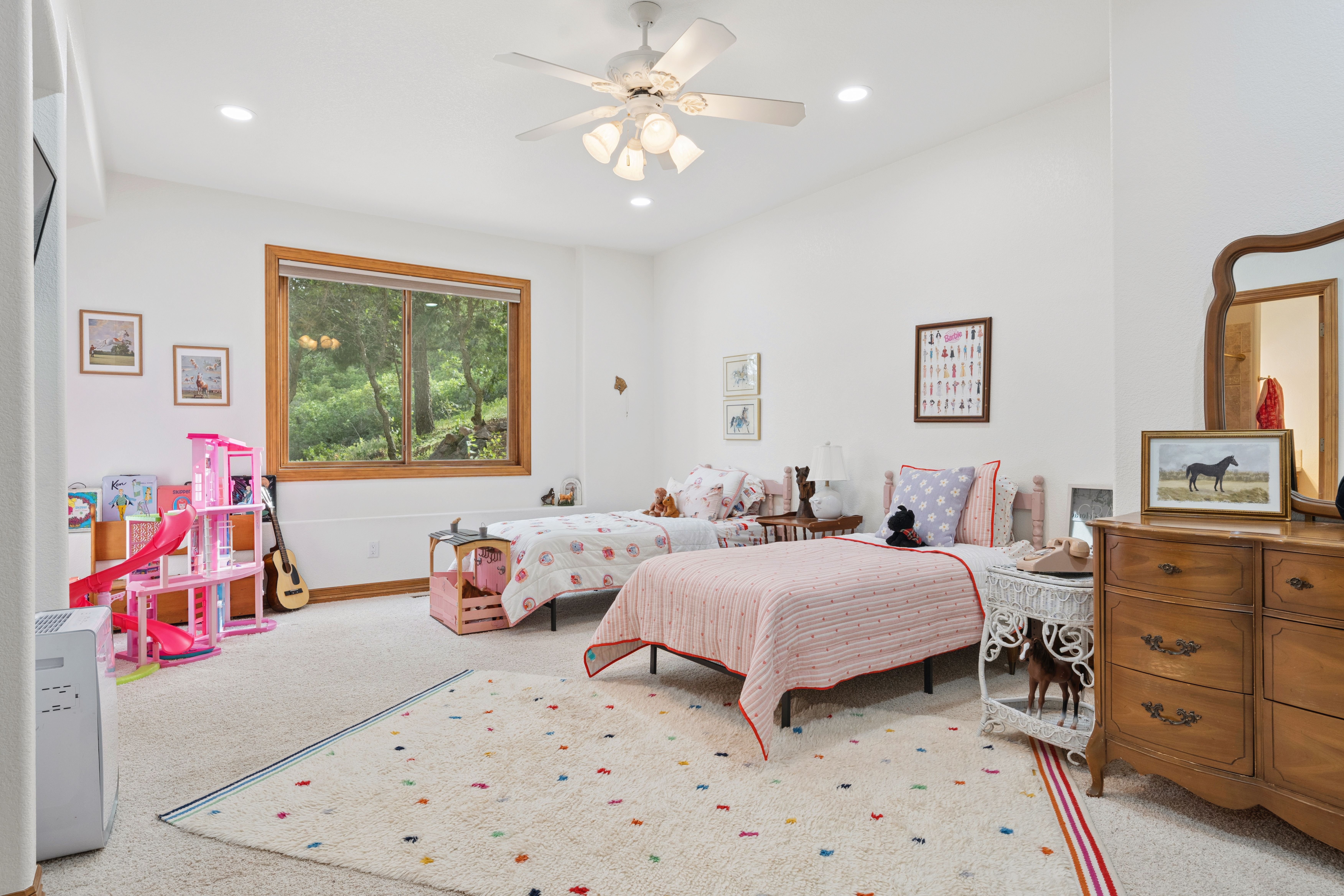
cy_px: 448
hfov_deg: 84.0
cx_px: 672
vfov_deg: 61.9
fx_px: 747
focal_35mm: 20
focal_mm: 20
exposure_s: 1/60
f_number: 8
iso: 640
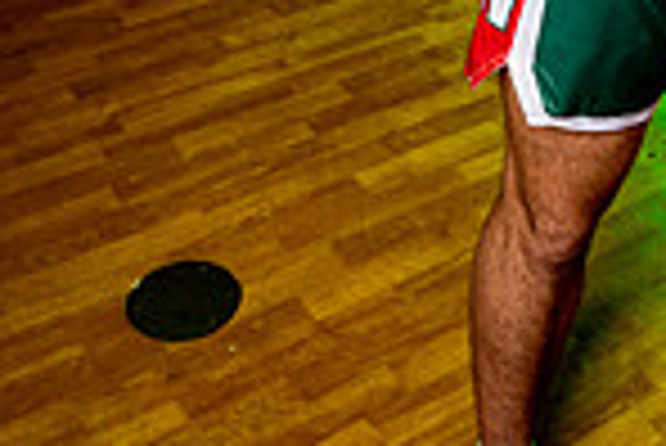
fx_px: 1407
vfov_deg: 14.2
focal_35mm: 76
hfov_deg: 26.0
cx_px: 558
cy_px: -518
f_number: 8
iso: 200
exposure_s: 1/200
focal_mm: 25
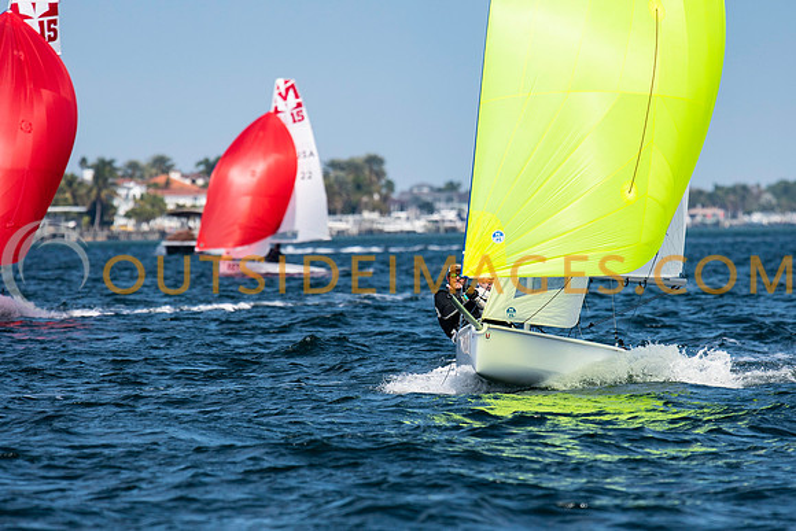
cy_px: 300
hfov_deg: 4.0
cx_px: 450
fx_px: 11446
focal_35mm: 518
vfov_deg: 2.7
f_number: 5
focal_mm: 300
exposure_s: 1/5000
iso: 400
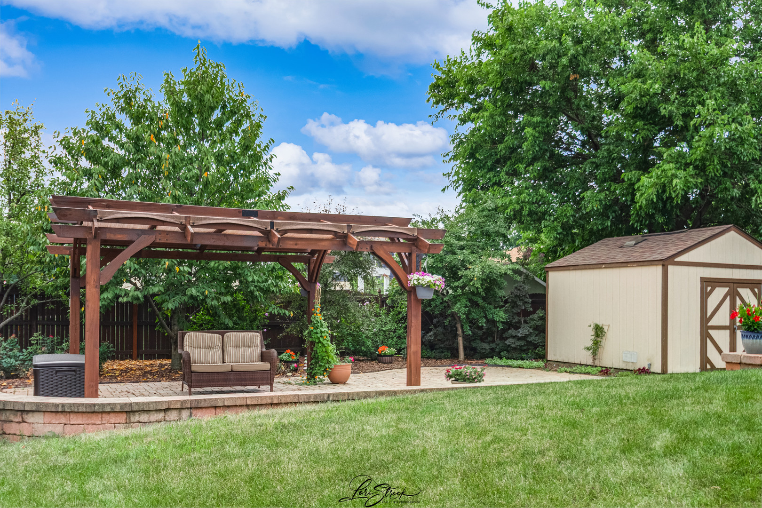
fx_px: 762
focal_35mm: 36
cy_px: 254
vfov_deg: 36.9
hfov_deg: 53.1
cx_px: 381
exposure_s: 1/1250
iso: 400
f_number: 8
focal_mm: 24
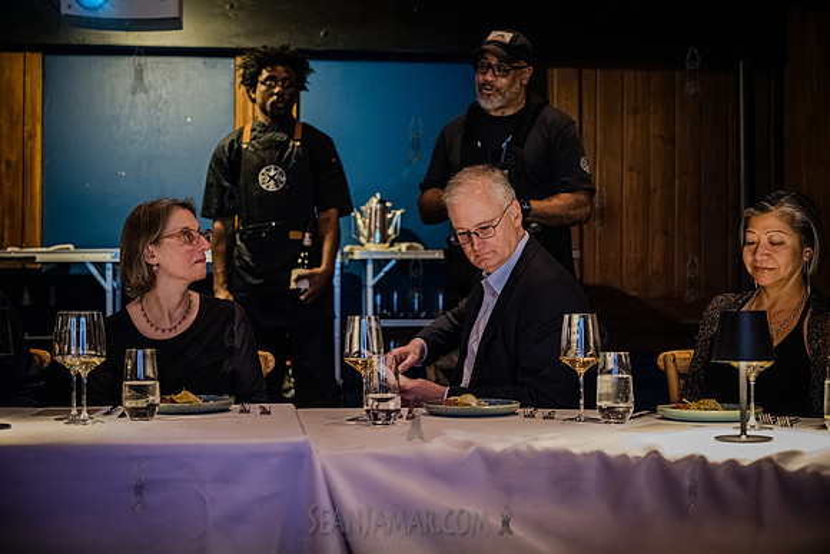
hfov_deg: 39.6
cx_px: 415
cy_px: 277
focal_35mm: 50
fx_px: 1153
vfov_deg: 27.0
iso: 12800
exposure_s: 1/160
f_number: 2.8
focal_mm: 50
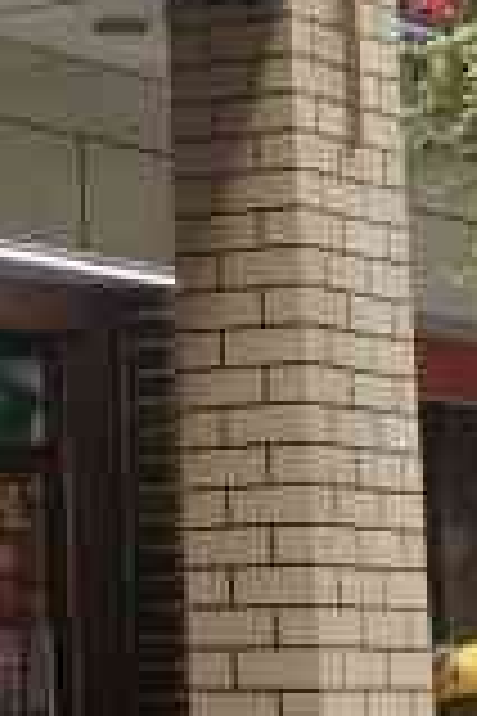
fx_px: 3279
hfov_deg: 8.0
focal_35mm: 165
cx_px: -374
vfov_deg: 12.2
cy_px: -164
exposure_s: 1/154
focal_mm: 4.75
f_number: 1.8
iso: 50
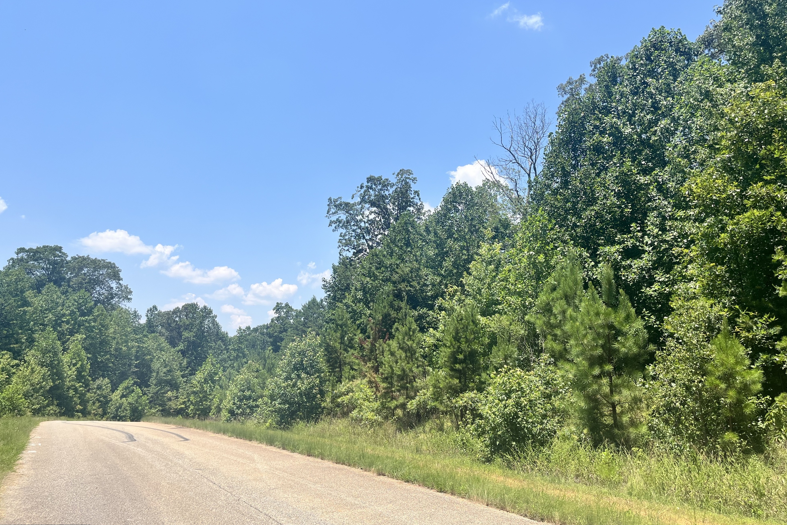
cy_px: 249
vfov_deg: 46.4
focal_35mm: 28
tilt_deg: +11.5
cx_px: 406
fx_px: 612
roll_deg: -1.4
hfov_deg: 65.5
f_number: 1.6
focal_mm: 5.1
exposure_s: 1/3135
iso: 50
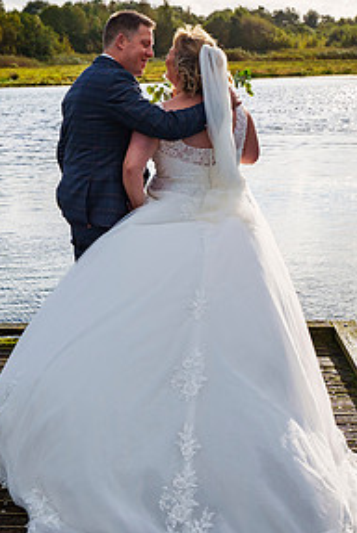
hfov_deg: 20.5
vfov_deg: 30.3
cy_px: 196
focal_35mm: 66
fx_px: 979
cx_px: 78
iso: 250
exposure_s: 1/5000
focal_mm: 28
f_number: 4.5
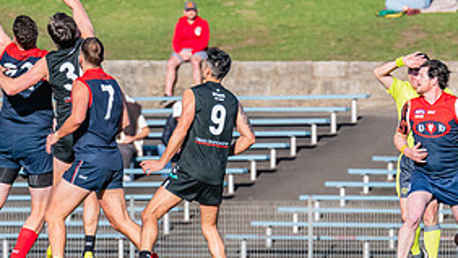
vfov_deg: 1.3
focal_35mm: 972
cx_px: 11
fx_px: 11811
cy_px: 45
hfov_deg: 2.2
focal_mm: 420
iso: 800
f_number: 9
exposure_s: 1/1600
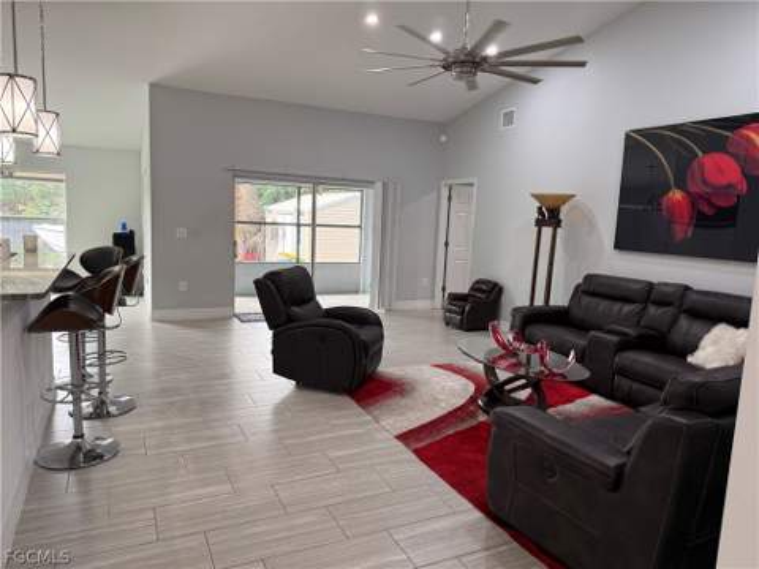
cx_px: 380
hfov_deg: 71.6
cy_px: 284
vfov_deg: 56.8
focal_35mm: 24
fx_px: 526
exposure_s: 1/120
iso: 200
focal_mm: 6.76
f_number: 1.78
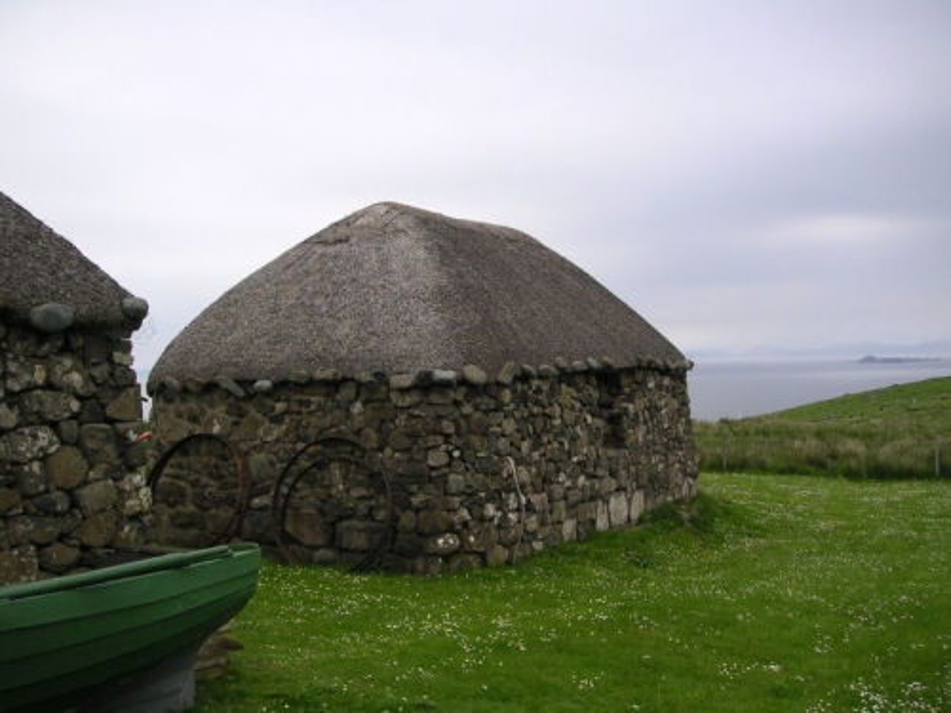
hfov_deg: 49.0
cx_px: 476
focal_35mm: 38
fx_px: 1044
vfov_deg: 37.7
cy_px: 356
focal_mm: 6
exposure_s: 1/180
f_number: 2.8
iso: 50
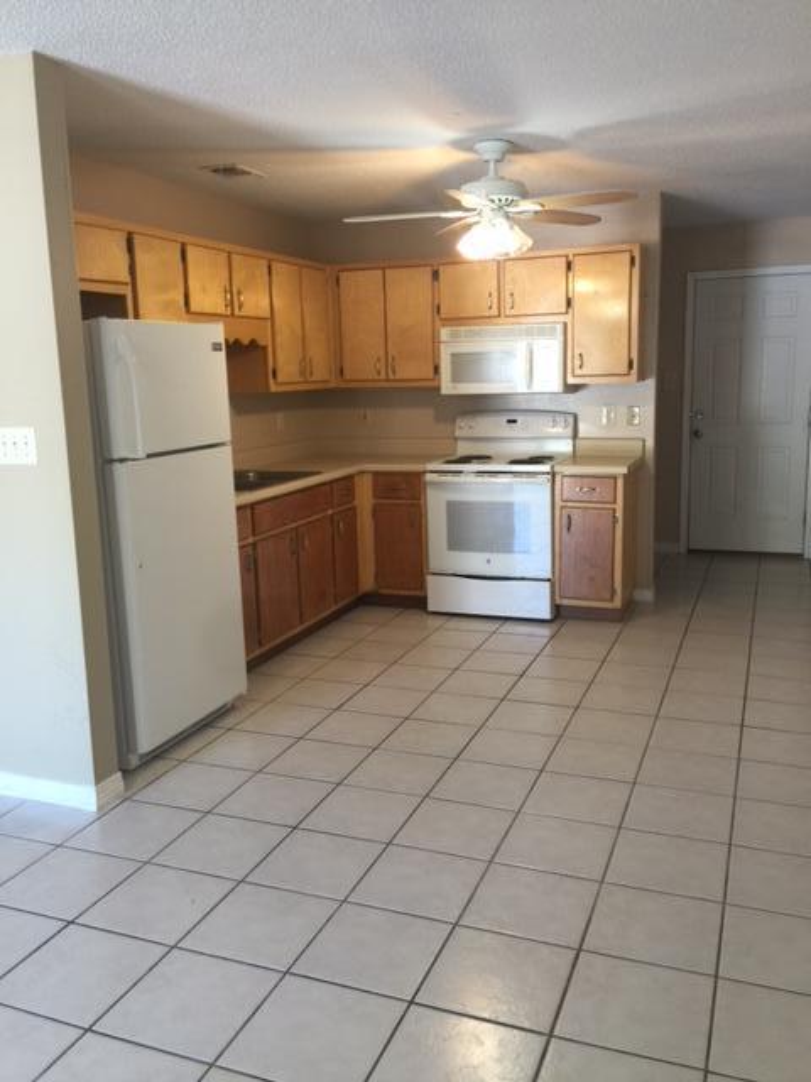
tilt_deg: -8.3
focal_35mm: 29
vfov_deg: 61.7
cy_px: 541
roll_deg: +1.7
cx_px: 406
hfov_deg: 48.2
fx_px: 906
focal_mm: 4.15
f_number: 2.2
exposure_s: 1/15
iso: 32
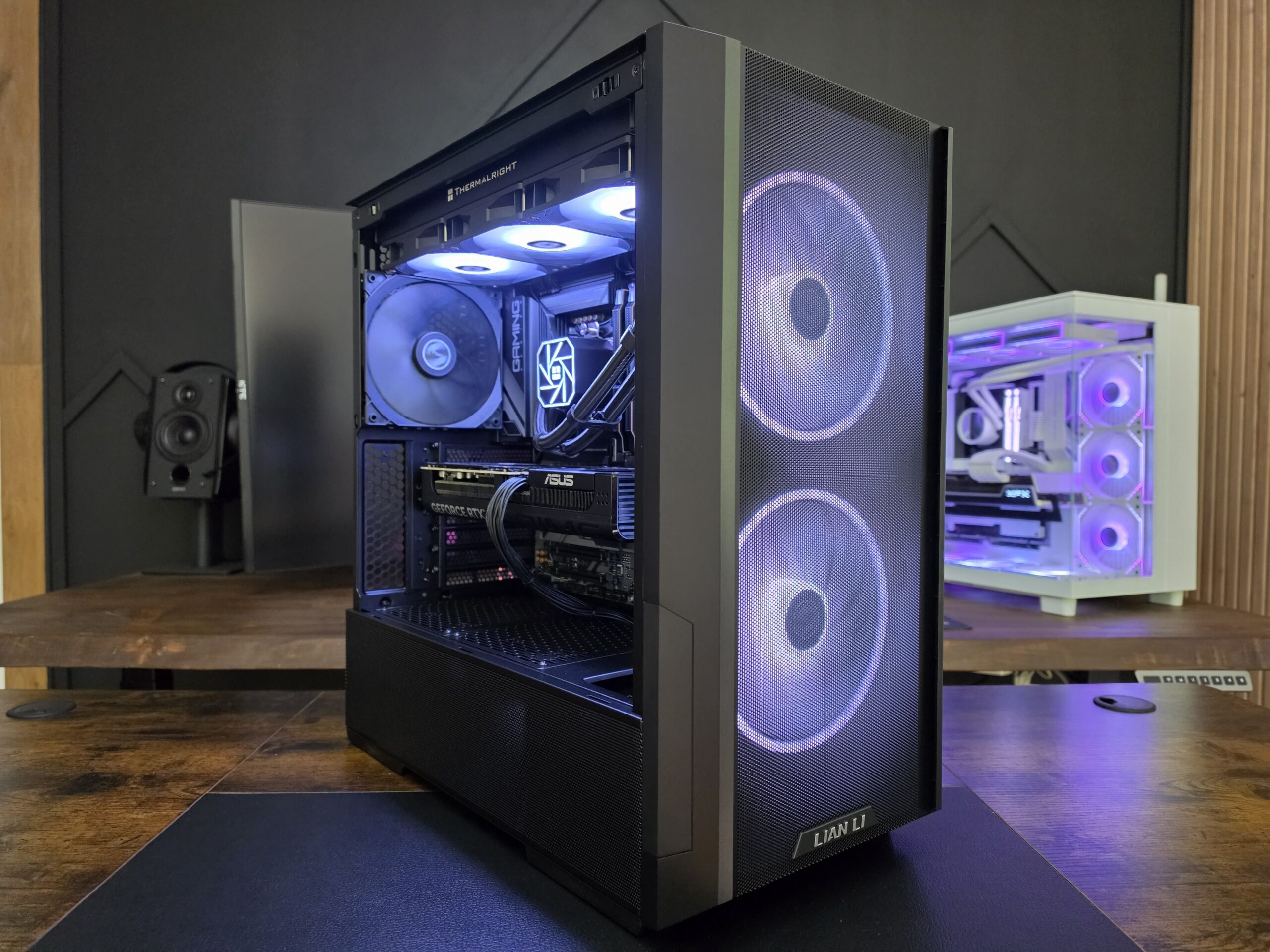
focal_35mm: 23
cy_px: 476
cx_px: 635
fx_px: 844
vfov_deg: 58.9
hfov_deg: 73.9
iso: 640
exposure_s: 1/100
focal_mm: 6.5
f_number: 1.4
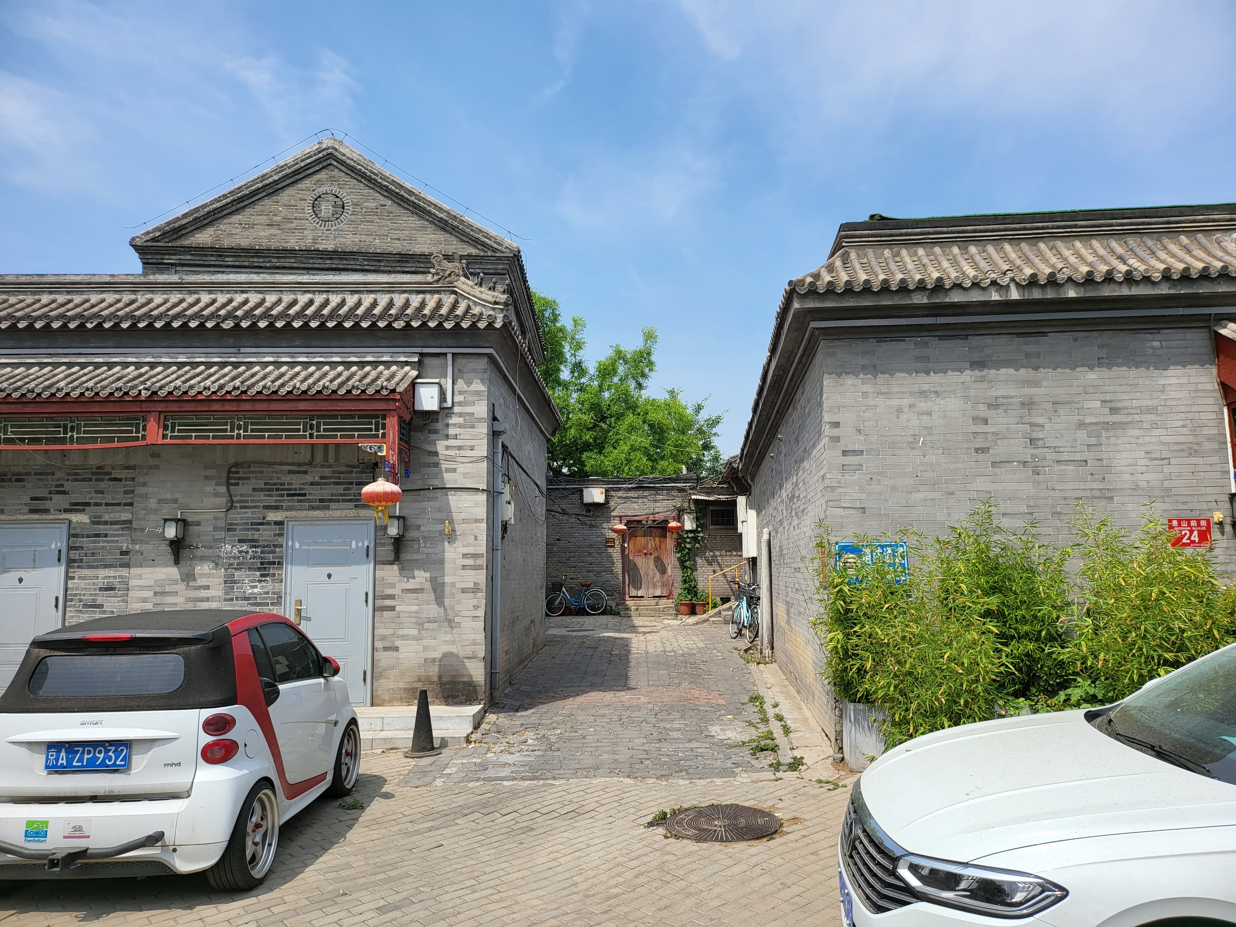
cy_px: 464
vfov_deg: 56.8
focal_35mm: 24
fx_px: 857
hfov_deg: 71.6
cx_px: 618
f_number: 1.8
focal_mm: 5
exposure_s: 1/2397
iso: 40
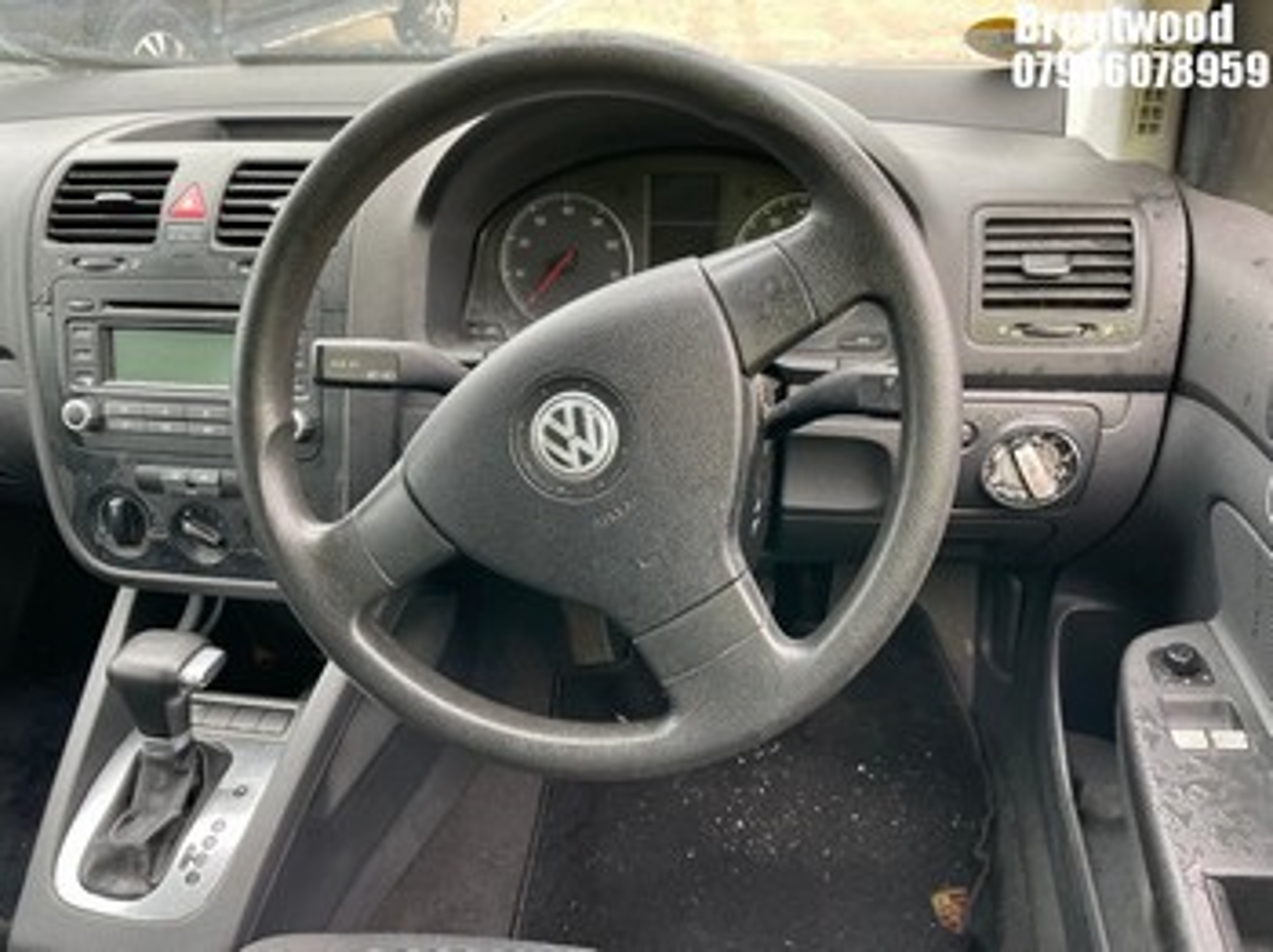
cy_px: 476
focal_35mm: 26
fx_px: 955
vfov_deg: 53.0
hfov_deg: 67.3
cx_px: 636
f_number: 1.6
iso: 100
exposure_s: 1/121
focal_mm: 4.2
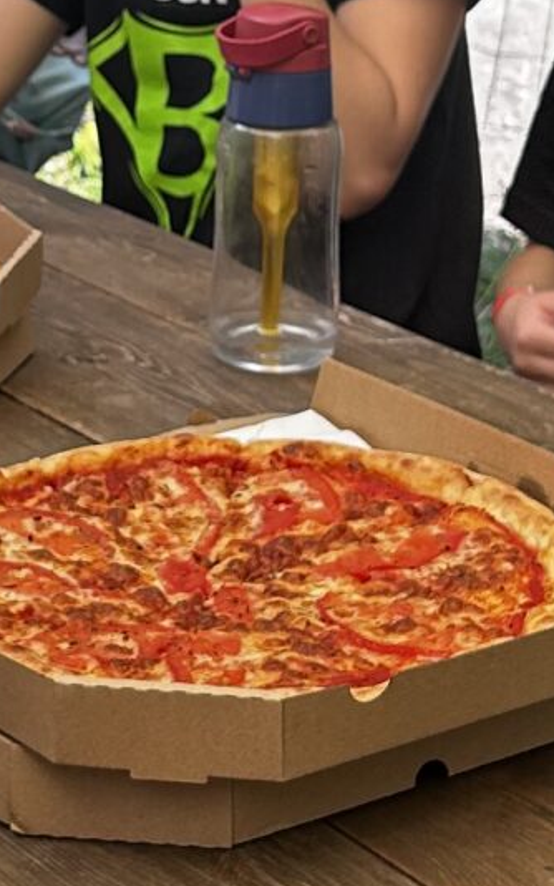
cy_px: 181
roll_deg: -0.3
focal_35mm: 132
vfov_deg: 15.7
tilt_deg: -13.9
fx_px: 3187
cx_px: 66
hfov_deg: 9.9
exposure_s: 1/588
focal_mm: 5.7
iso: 50
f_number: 1.5
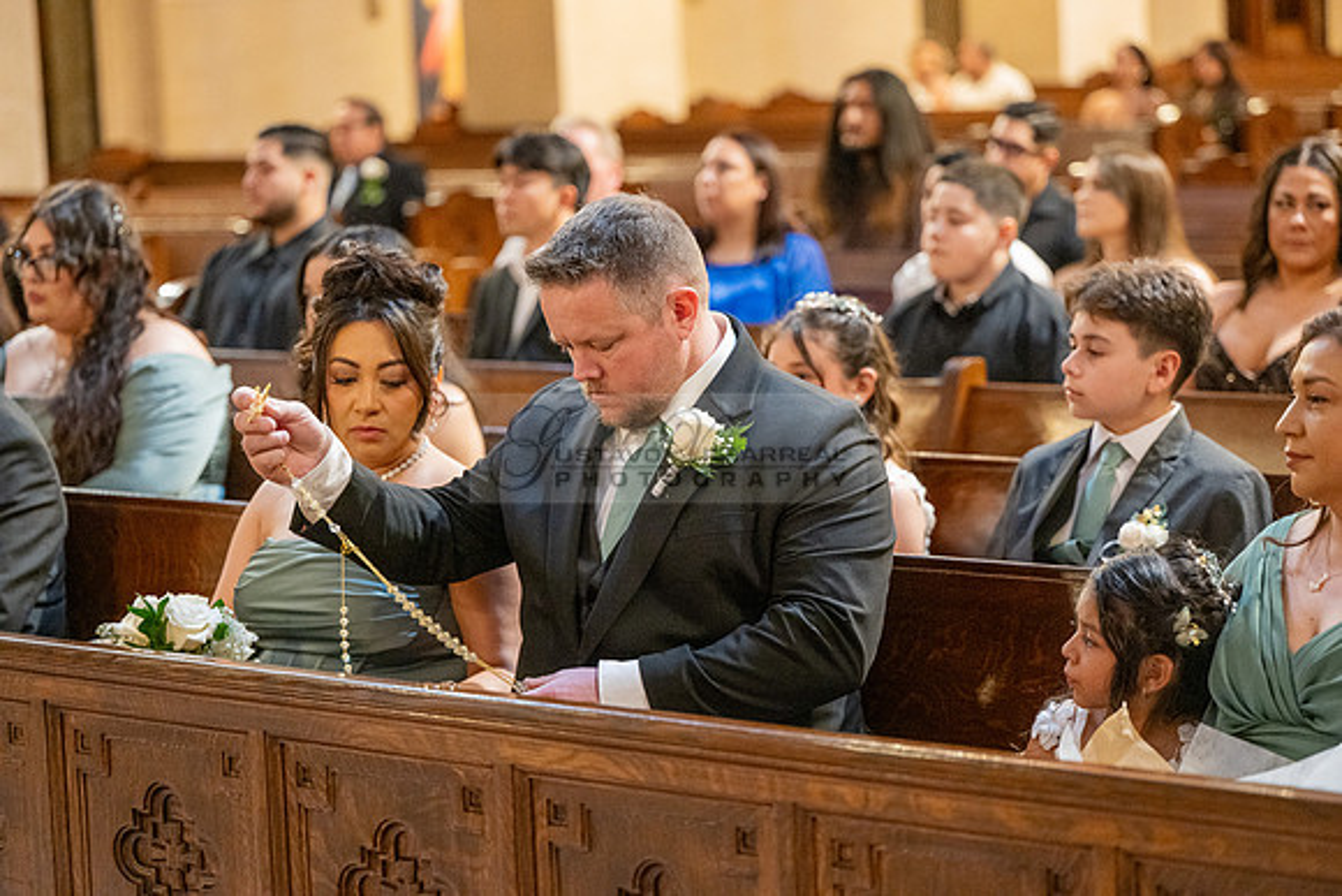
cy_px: 448
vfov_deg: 14.7
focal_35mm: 93
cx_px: 671
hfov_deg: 21.9
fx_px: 3467
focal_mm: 93
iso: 2000
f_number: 2.8
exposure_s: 1/100
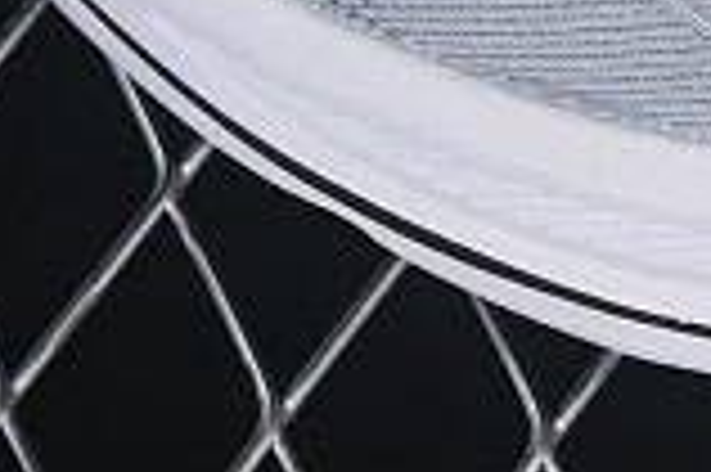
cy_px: -890
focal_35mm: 512
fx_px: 10101
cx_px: 1611
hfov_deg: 4.0
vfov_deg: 2.6
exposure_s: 1/60
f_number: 7.1
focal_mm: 50
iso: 160
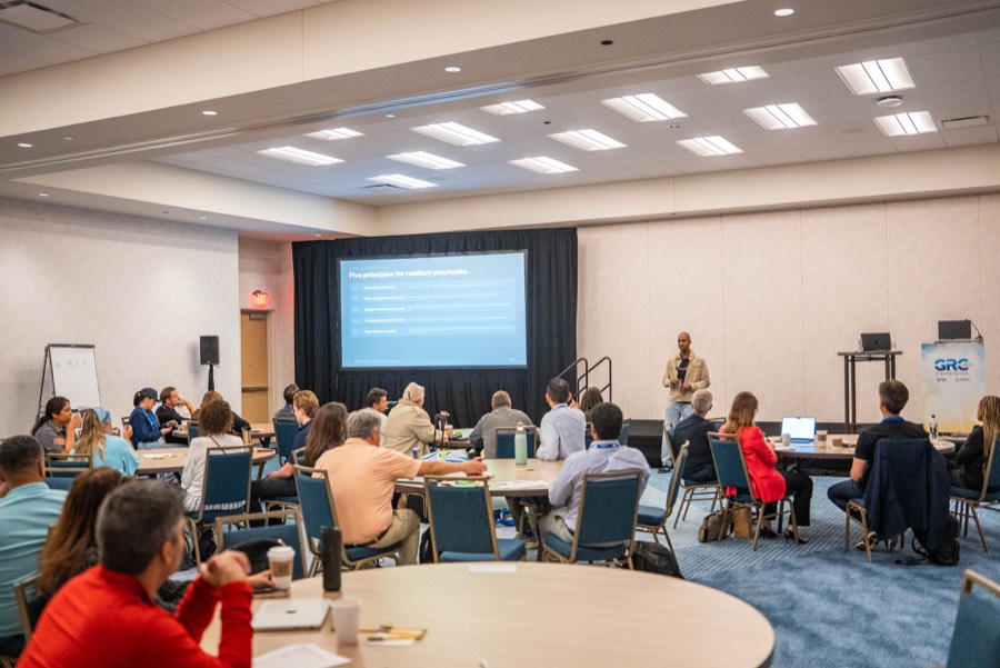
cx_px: 500
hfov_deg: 54.4
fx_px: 973
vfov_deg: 37.9
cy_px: 334
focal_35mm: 35
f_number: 2.2
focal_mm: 35
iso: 3200
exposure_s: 1/200
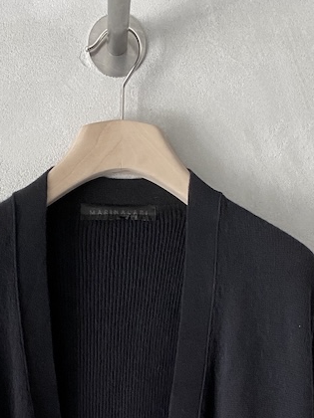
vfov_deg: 25.7
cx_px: 116
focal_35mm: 66
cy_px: 528
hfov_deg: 22.2
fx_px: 798
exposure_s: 1/77
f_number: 1.8
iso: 125
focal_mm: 4.25
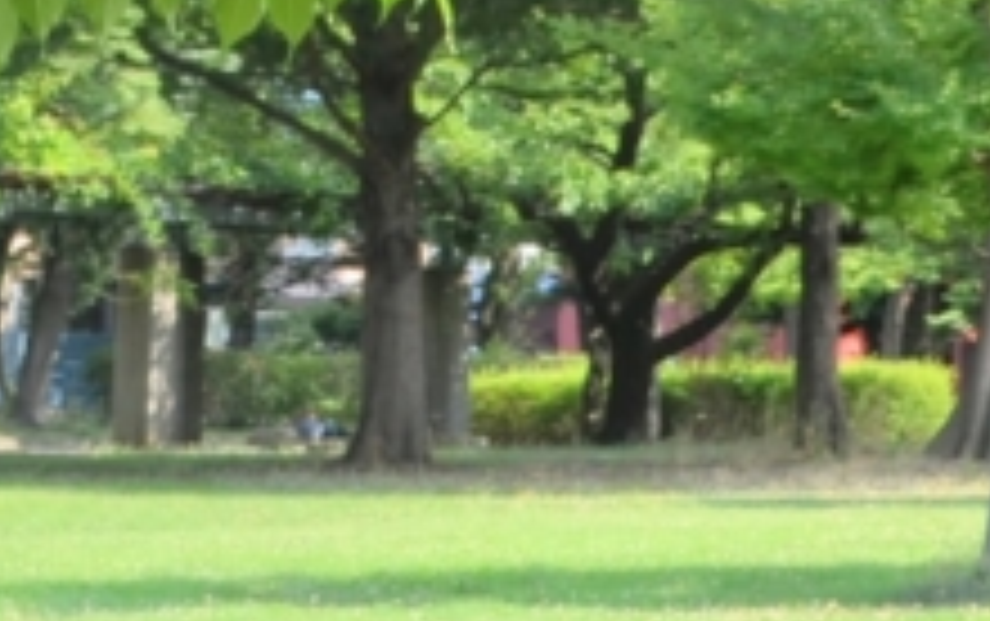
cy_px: -612
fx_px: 5753
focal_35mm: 213
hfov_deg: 9.8
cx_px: 220
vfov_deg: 6.0
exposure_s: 1/200
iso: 200
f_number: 7.1
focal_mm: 30
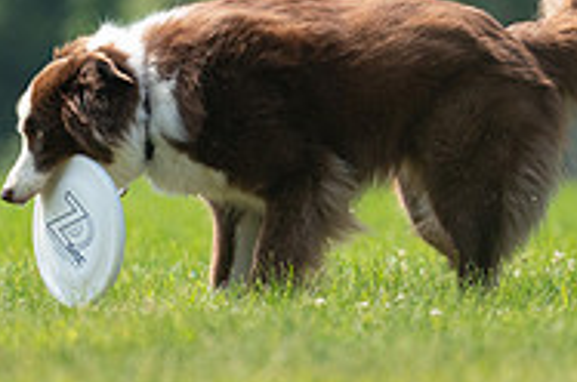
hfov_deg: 1.8
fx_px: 18304
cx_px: 466
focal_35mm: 1144
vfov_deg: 1.2
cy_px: -152
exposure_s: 1/4000
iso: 1600
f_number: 6.3
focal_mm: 368
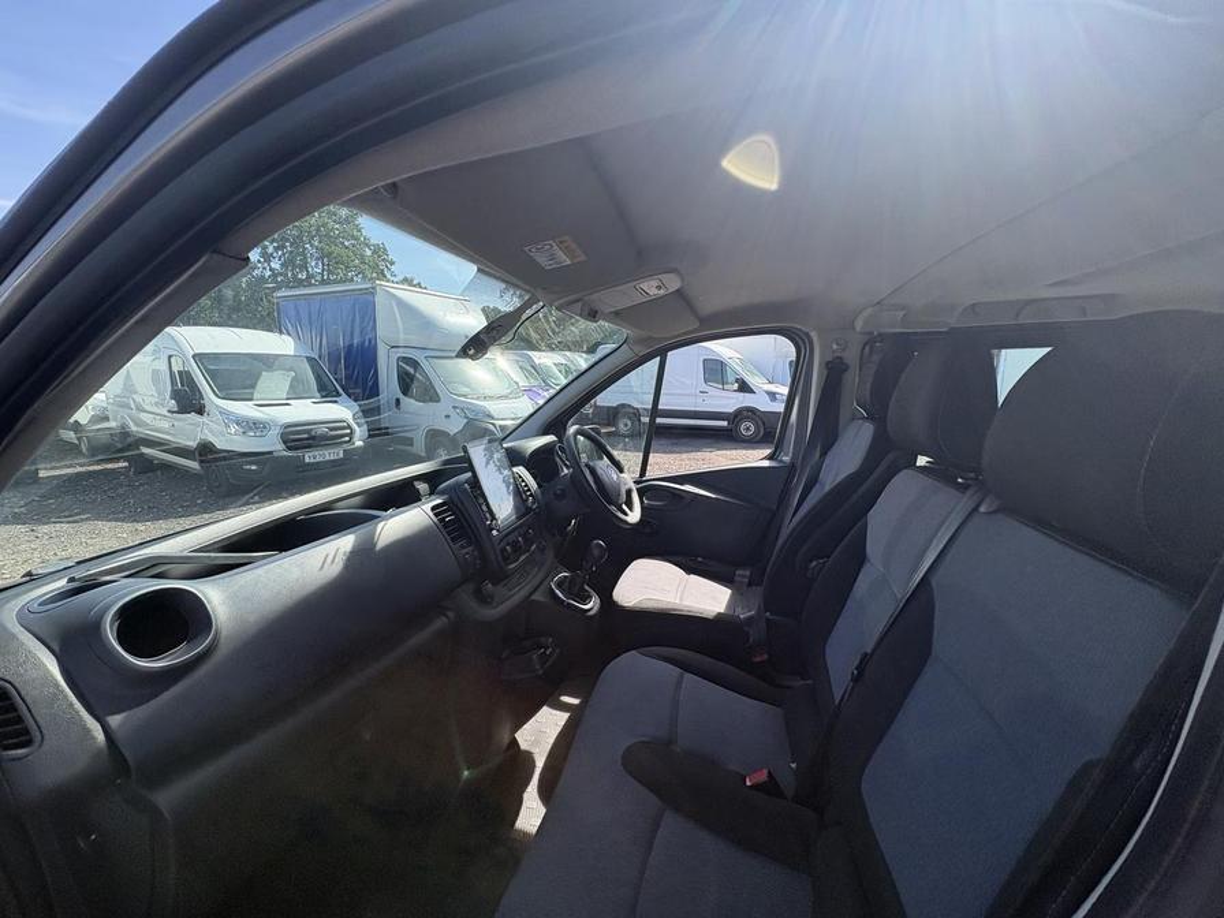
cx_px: 612
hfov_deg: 102.1
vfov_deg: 85.7
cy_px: 459
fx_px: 495
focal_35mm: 14
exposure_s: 1/664
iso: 64
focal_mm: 2.22
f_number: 2.2
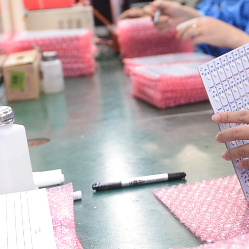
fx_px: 708
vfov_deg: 19.9
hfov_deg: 19.3
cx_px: 258
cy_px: 93
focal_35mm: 87
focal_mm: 24
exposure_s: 1/250
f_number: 3.2
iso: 1600
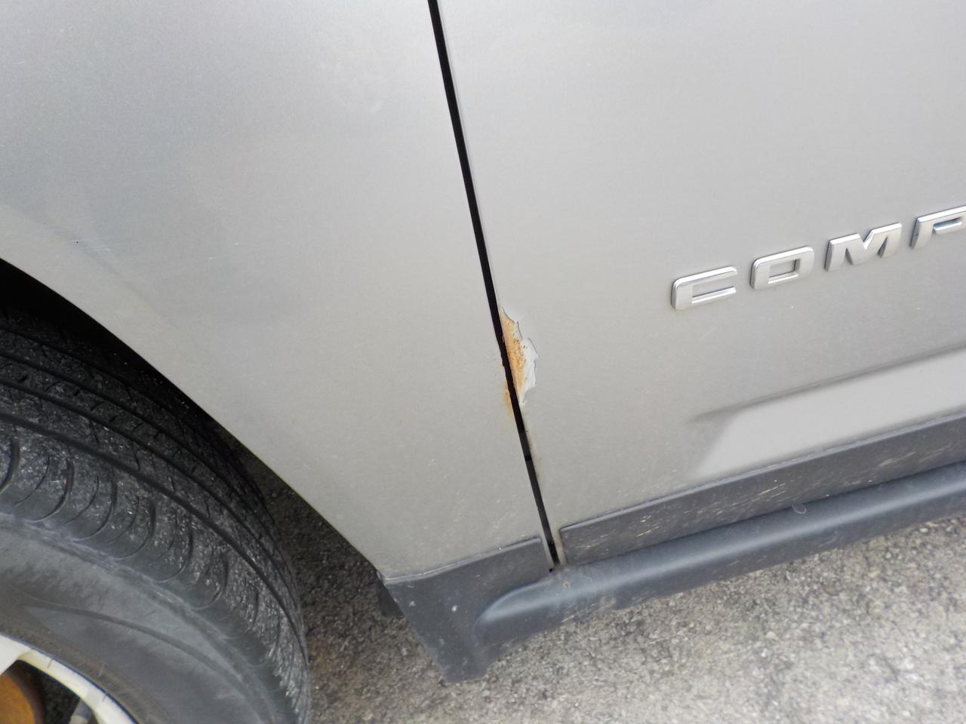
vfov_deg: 46.8
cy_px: 362
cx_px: 483
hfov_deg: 60.0
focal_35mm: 30
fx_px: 837
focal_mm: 4.1
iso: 125
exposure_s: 1/30
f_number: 3.3
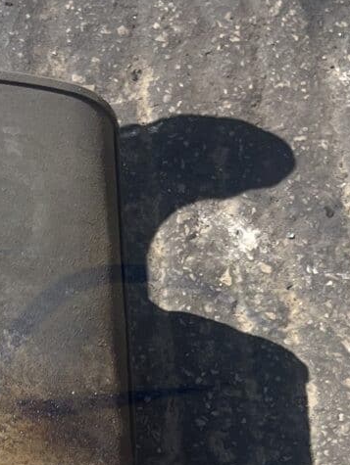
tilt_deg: -75.8
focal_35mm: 112
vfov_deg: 16.0
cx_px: -115
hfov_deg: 12.8
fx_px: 1508
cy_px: 713
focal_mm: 5.1
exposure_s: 1/1776
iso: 50
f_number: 1.6
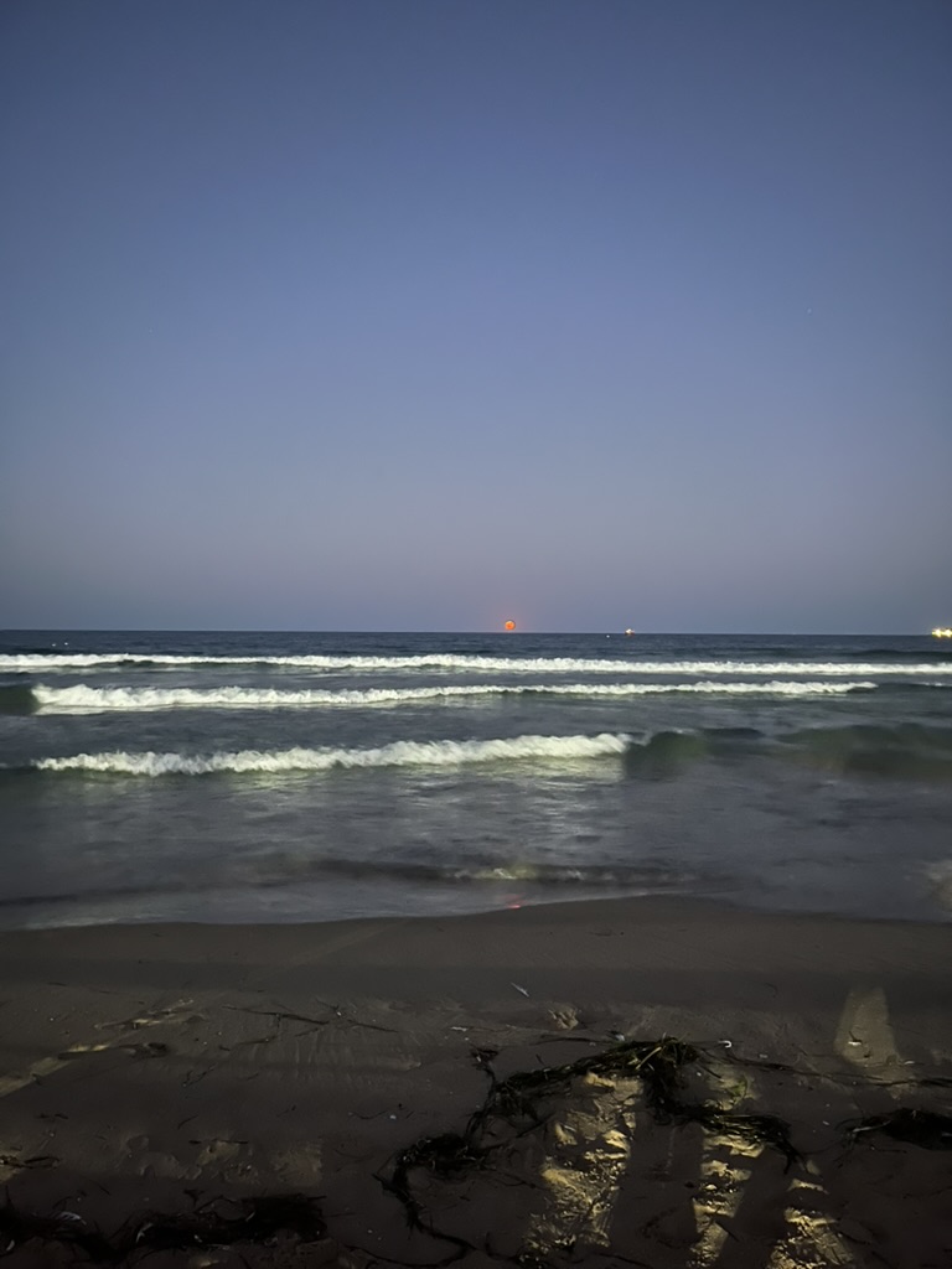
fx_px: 953
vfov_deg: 67.3
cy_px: 634
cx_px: 476
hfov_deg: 53.1
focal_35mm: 26
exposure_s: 1/9
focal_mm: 5.1
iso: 1250
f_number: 1.6
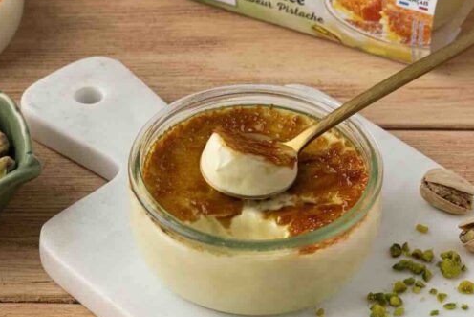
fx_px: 1765
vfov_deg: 10.2
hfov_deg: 15.3
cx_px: 217
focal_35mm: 134
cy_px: 91
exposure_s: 1/125
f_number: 14
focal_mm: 70
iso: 800
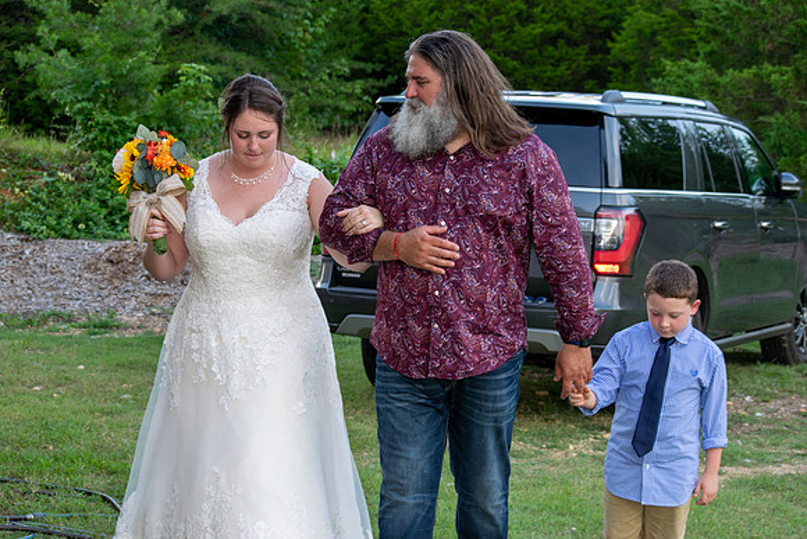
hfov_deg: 24.6
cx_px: 404
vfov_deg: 16.6
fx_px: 1850
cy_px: 270
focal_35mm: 82
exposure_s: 1/125
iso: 160
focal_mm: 55
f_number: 5.6
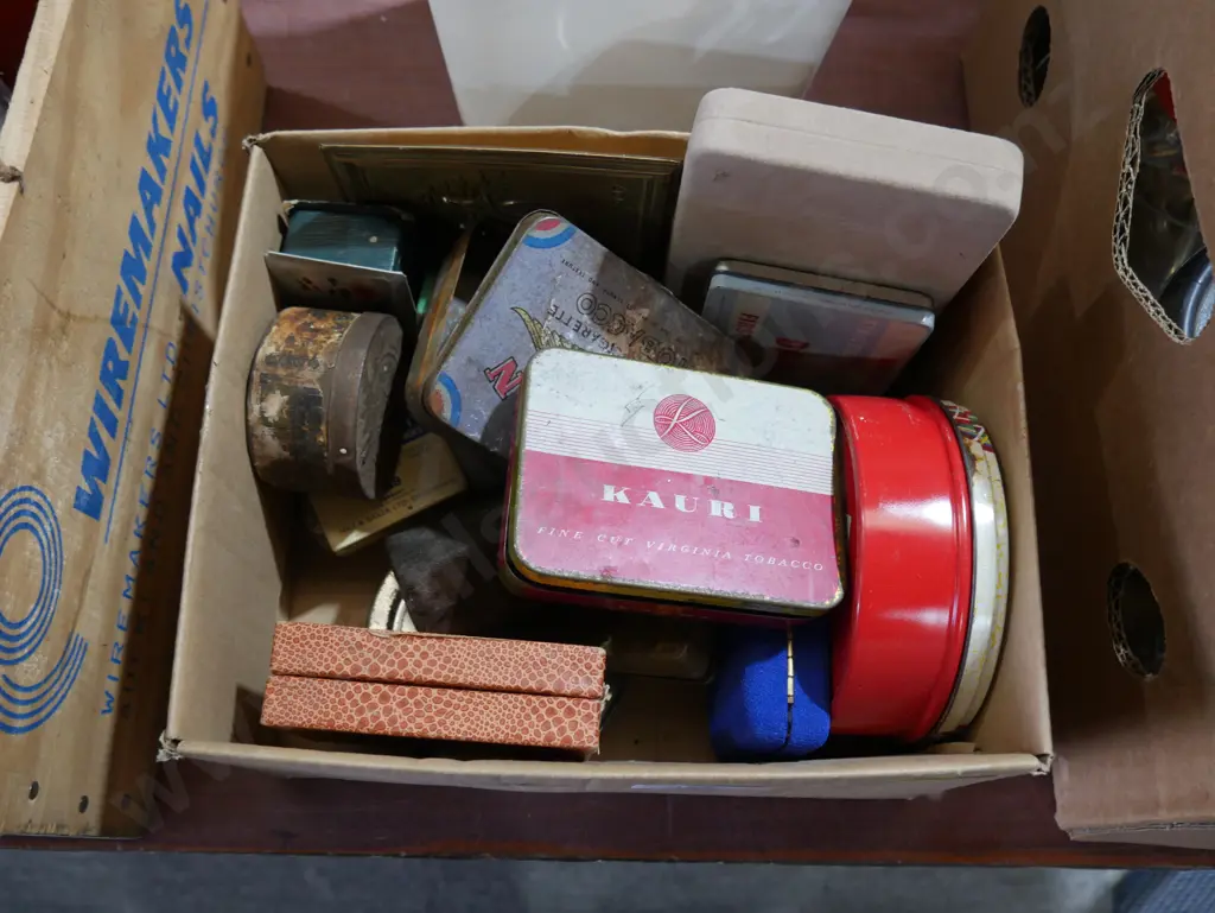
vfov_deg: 46.8
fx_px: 1053
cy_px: 456
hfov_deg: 59.9
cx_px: 608
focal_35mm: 30
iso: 400
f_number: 3.6
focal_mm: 15
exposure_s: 1/60
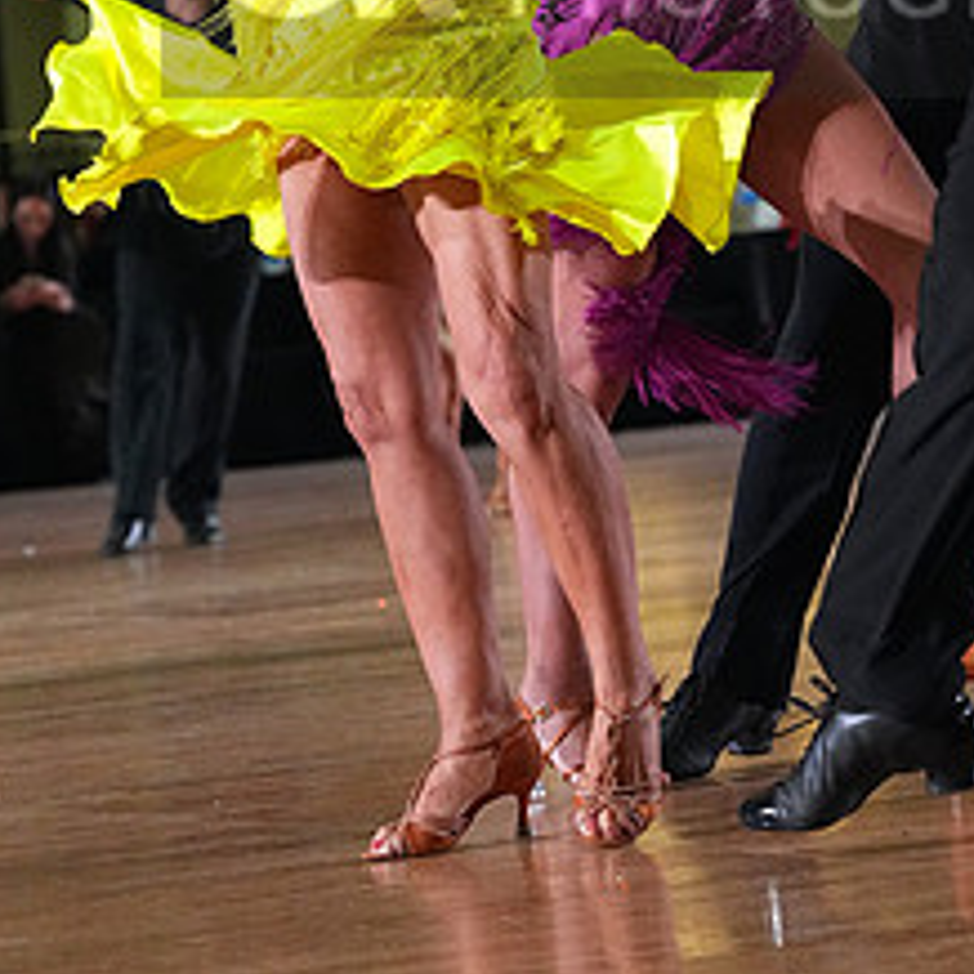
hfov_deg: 6.7
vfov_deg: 6.7
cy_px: -49
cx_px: 780
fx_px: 8340
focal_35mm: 262
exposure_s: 1/400
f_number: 5.6
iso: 8000
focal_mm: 116
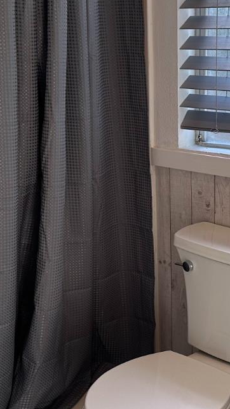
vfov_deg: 34.3
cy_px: 241
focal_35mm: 61
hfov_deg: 19.6
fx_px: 661
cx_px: 169
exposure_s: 1/120
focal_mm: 6.86
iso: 160
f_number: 1.78
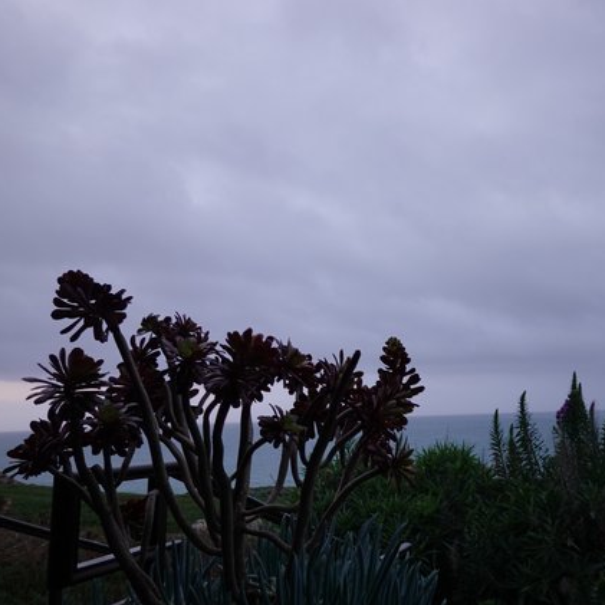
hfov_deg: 50.4
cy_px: 302
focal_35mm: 31
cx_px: 453
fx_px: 613
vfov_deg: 52.5
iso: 160
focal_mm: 9
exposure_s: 1/30
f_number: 2.8
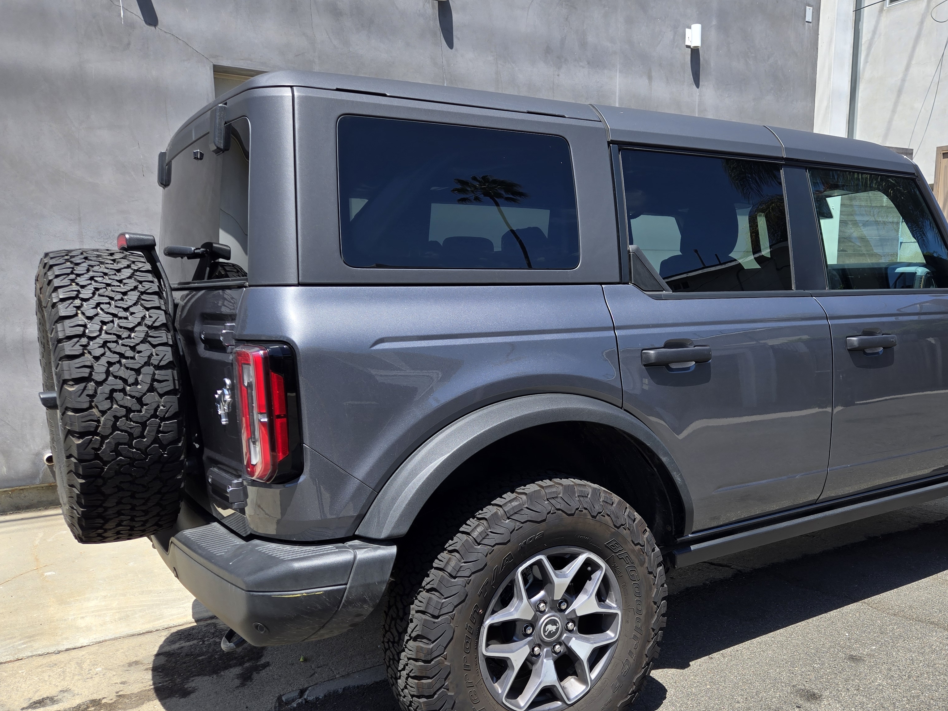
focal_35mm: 30
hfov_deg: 59.3
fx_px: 822
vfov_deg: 46.7
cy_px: 407
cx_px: 581
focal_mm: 5.4
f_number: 1.8
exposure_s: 1/1044
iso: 25
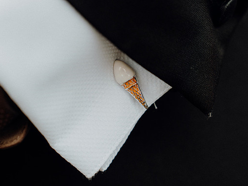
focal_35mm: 115
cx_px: 113
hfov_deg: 17.1
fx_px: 824
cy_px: 94
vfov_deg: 12.9
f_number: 3.5
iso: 250
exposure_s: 1/500
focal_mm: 70
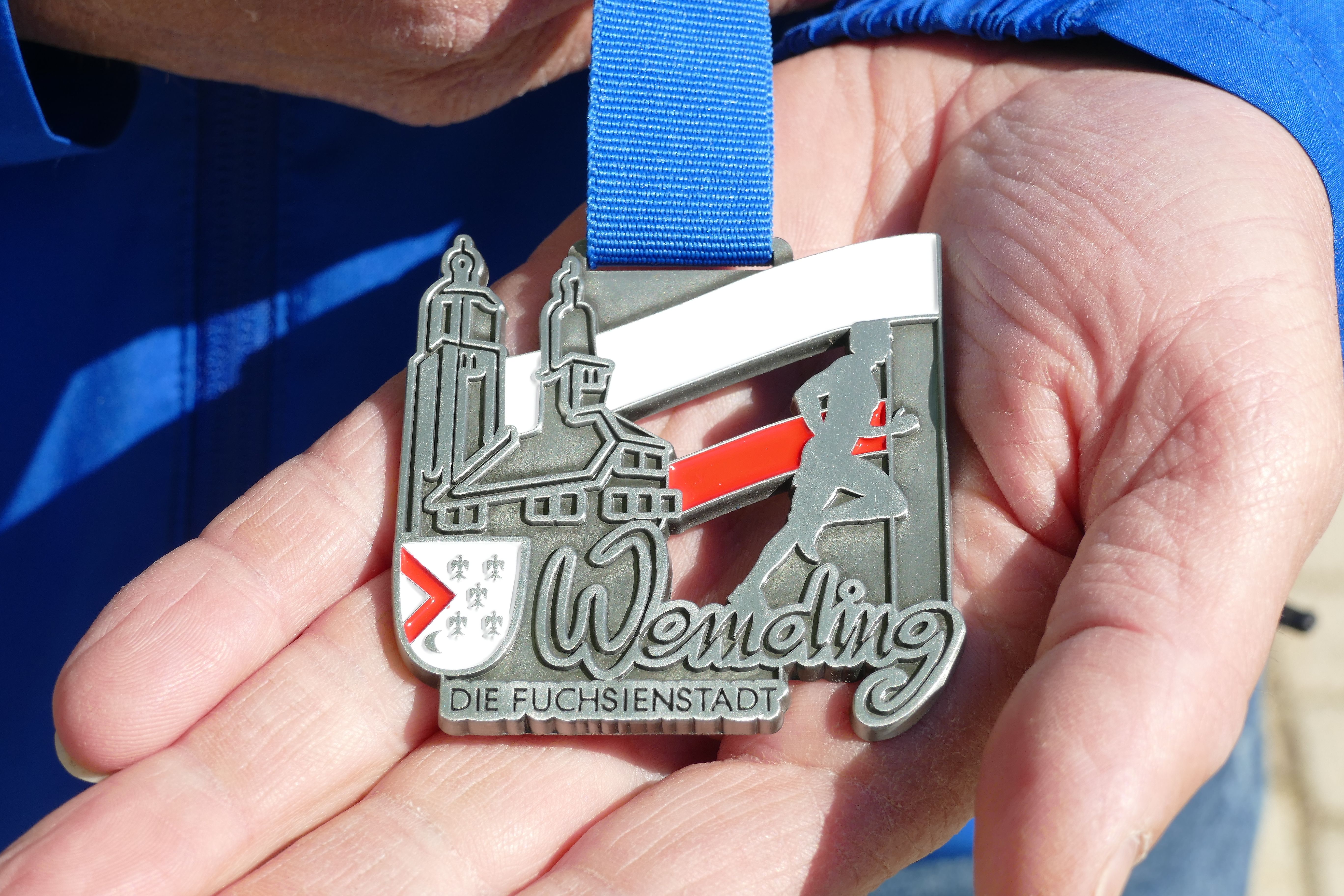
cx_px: 672
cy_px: 448
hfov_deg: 24.2
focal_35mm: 84
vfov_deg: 16.3
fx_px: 3136
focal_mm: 30.68
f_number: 7.1
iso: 125
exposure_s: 1/320
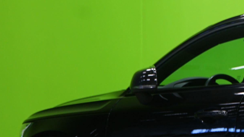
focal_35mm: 191
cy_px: 90
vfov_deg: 6.4
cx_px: 354
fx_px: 1236
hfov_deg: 10.9
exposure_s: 1/8
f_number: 5
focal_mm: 56
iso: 400
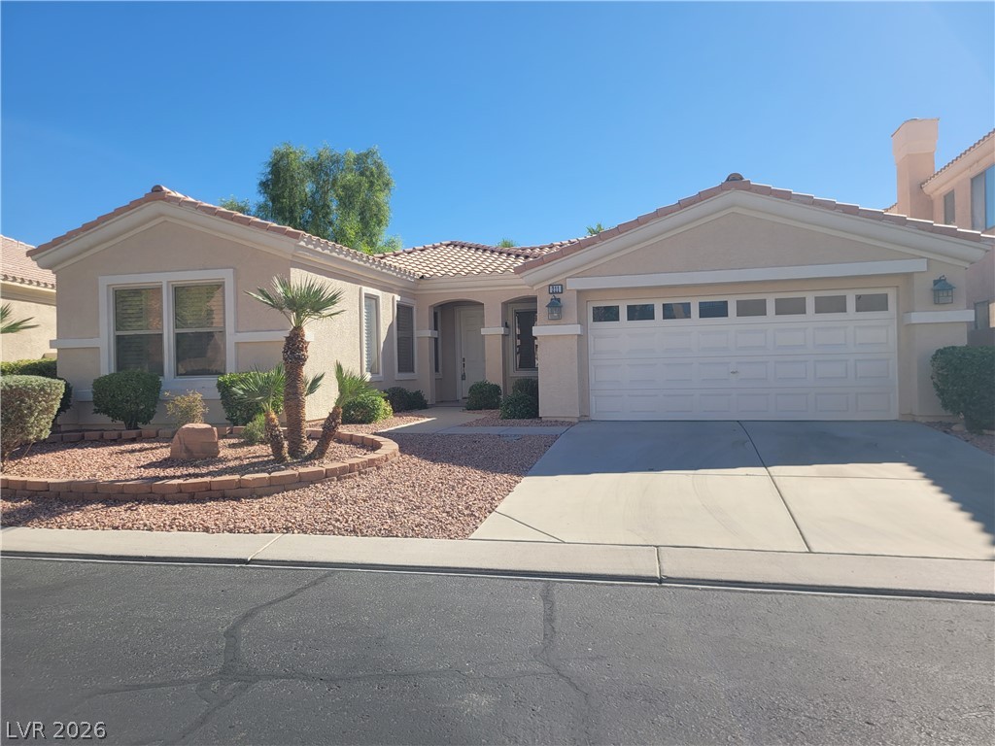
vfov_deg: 53.1
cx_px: 498
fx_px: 747
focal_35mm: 26
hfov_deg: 67.3
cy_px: 373
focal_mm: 5.4
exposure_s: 1/2607
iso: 40
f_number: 1.8
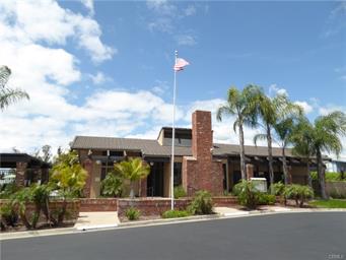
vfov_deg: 56.8
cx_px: 173
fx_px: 240
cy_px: 130
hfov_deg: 71.6
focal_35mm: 24
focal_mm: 4.3
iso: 100
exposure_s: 1/640
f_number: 4
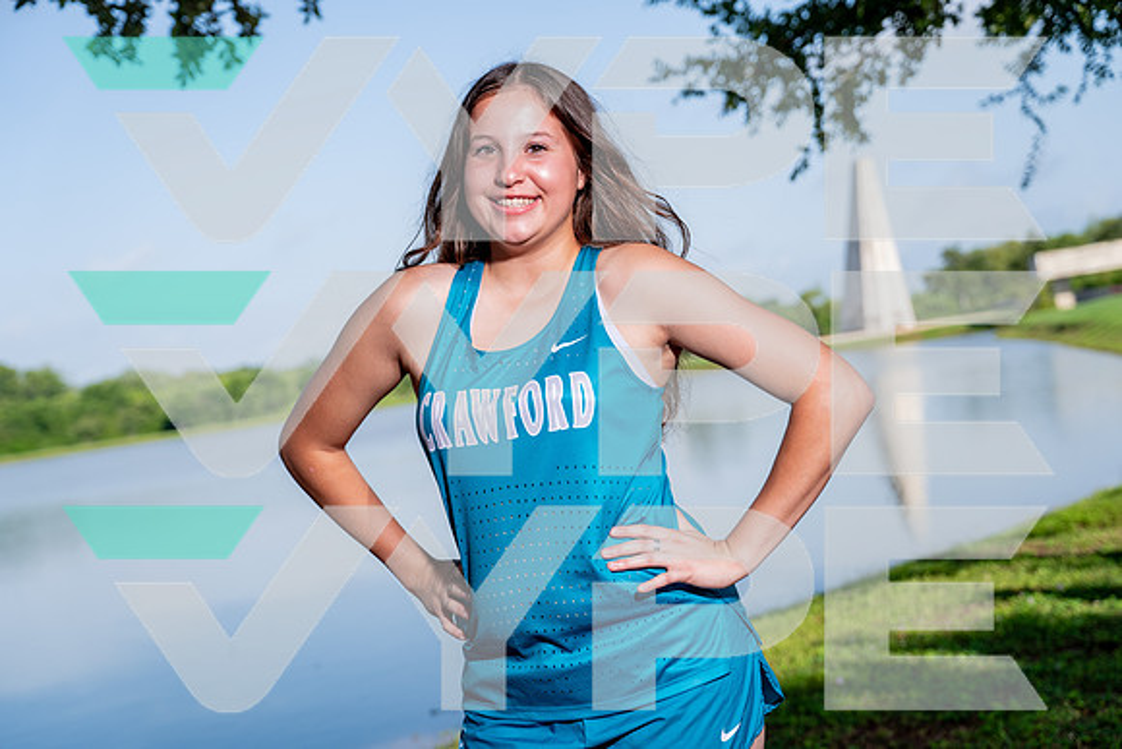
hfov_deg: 36.2
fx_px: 1714
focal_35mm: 55
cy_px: 374
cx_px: 561
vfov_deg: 24.6
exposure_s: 1/640
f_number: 4
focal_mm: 55
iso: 100
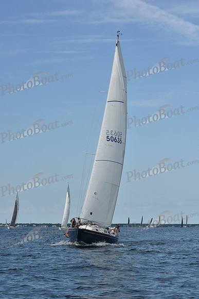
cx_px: 100
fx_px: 829
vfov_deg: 20.4
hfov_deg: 13.7
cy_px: 150
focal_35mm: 100
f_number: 11
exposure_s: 1/1000
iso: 320
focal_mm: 100
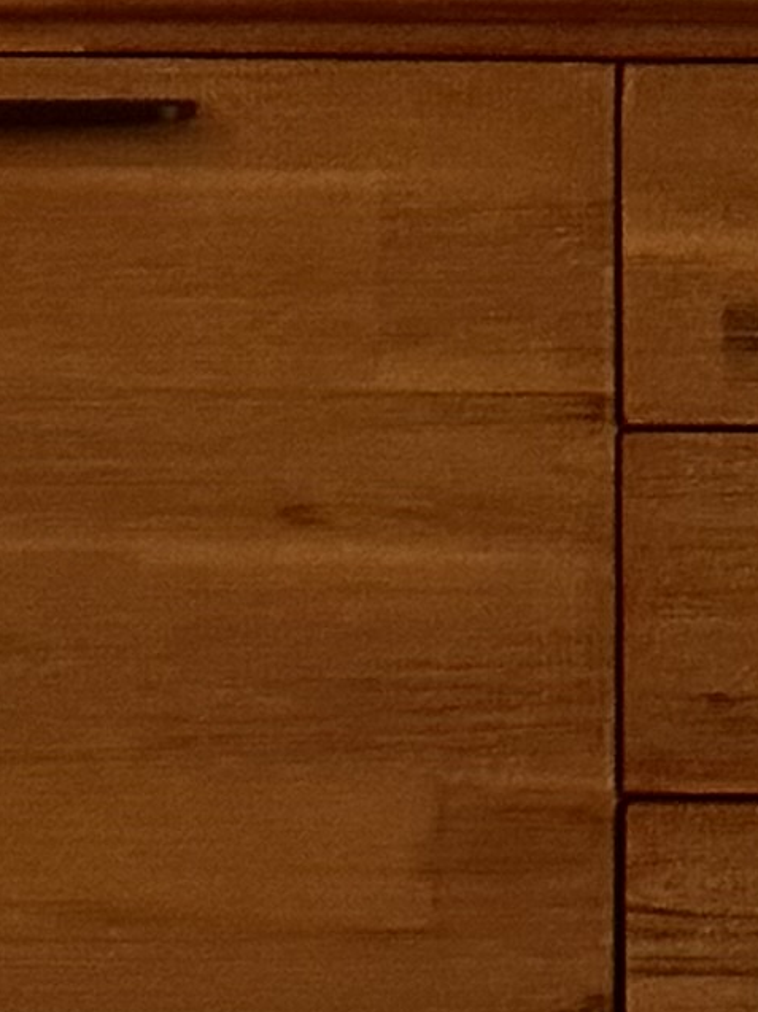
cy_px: 17
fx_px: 8885
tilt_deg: -4.2
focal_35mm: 304
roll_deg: +0.3
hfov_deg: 4.8
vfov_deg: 6.5
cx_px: 1429
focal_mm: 6.86
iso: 200
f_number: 1.78
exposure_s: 1/40
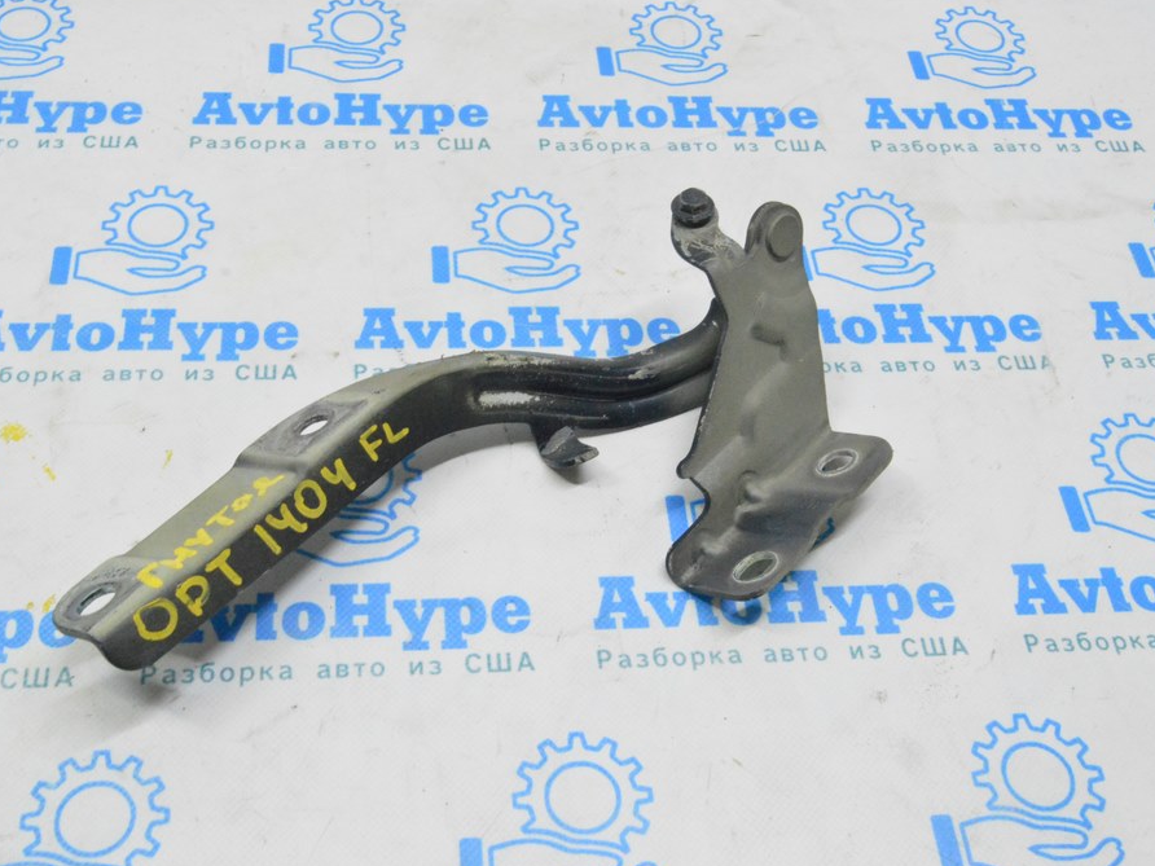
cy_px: 432
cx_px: 526
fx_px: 1435
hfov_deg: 43.8
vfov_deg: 33.6
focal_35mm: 43
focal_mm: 26
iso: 6400
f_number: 20
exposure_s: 1/20
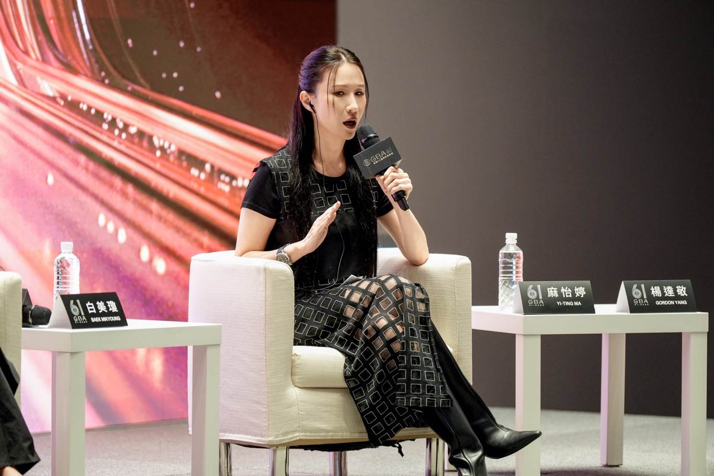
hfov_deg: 10.3
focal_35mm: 200
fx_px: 3966
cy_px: 238
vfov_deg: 6.9
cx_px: 357
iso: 2500
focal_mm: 200
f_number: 2.8
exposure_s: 1/160
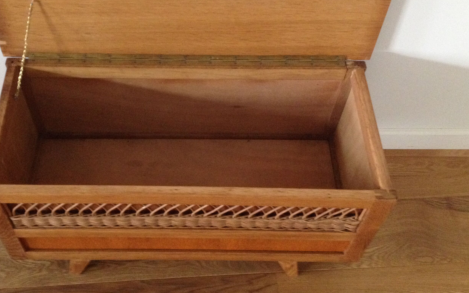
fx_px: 626
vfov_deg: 26.2
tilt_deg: -53.6
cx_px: 184
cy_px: 99
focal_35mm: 49
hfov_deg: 40.8
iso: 320
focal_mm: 4.28
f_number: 2.4
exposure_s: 1/15
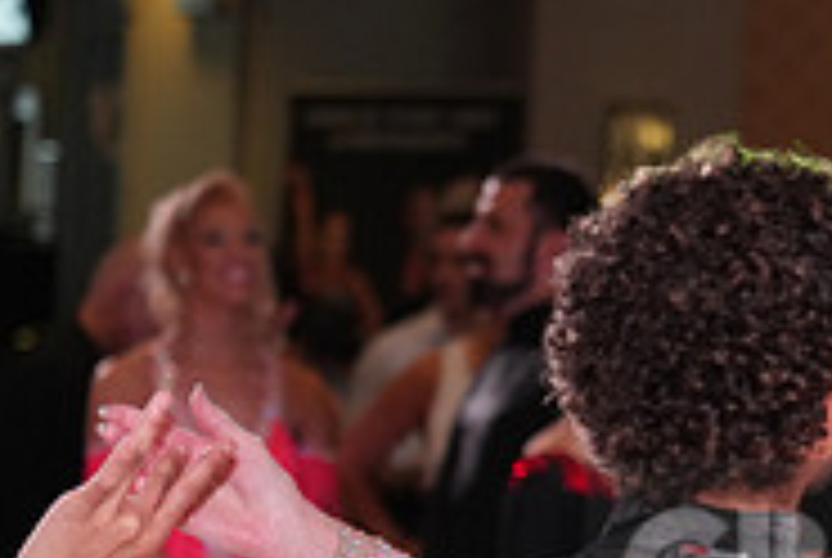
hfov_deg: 6.2
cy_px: 578
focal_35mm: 329
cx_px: 1075
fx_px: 7616
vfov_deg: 4.2
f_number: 4
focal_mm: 105
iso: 2500
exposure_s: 1/400
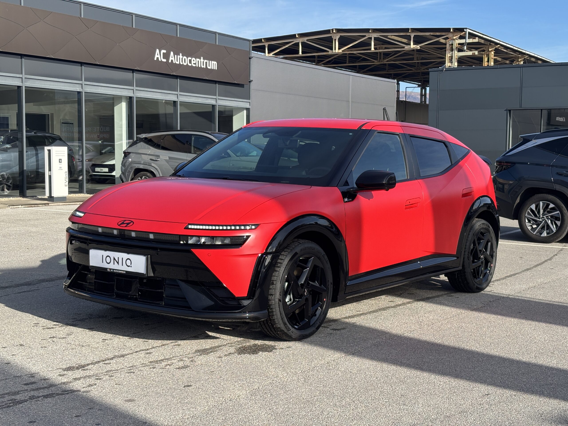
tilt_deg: -4.9
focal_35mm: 52
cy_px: 213
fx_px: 853
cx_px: 284
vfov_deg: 28.0
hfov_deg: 36.8
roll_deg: -0.8
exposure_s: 1/1362
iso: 32
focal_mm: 5.96
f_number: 1.6
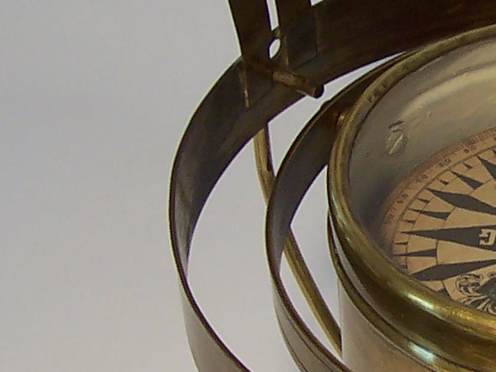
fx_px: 1935
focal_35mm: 135
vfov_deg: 11.0
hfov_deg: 13.9
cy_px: 255
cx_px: 698
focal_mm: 5.6
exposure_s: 1/45
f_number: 2.8
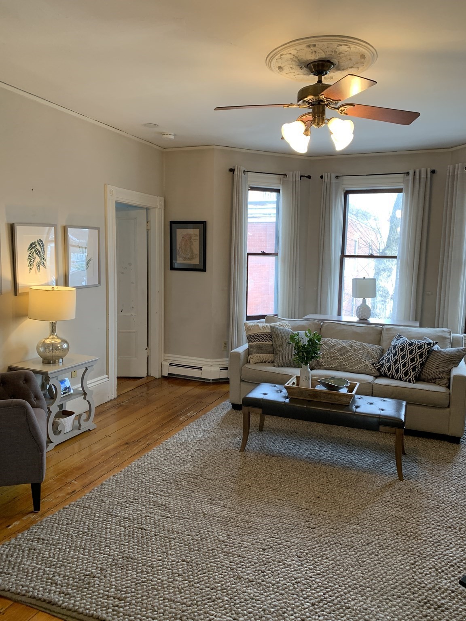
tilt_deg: -5.0
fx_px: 467
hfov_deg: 53.1
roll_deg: -1.2
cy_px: 310
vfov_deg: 67.3
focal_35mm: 26
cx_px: 233
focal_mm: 4.25
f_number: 1.8
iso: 80
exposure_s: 1/60
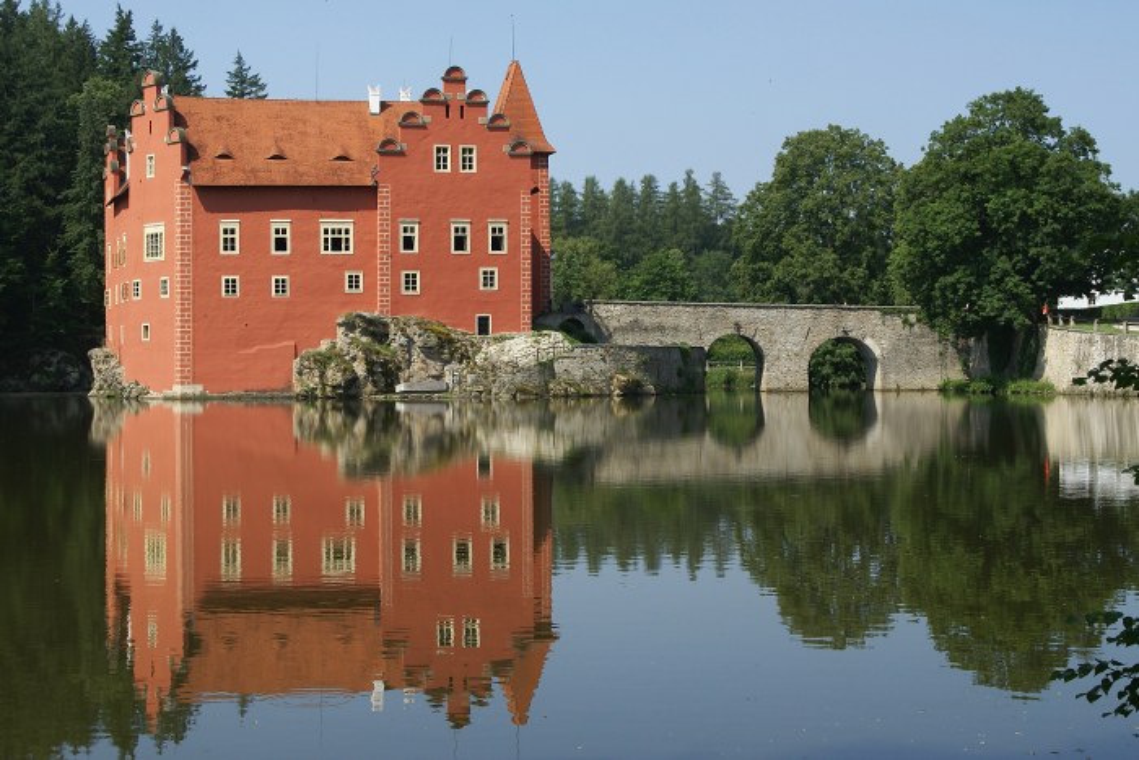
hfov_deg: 43.6
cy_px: 380
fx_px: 1424
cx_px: 570
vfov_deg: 29.9
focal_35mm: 45
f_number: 5.6
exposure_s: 1/640
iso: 100
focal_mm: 30
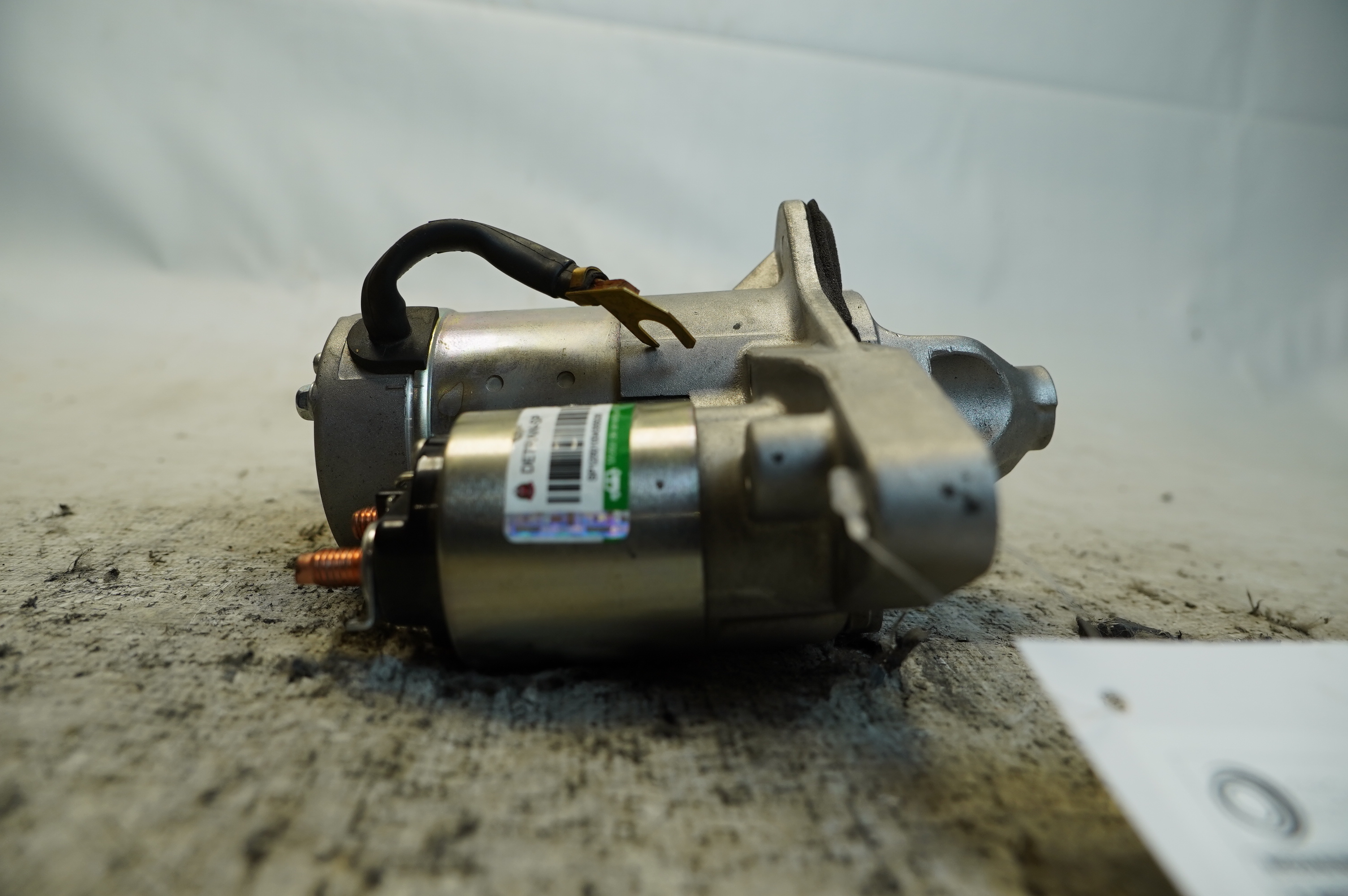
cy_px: 448
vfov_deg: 53.0
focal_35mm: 24
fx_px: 898
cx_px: 674
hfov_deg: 73.8
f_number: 4
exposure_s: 1/160
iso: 320
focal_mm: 16
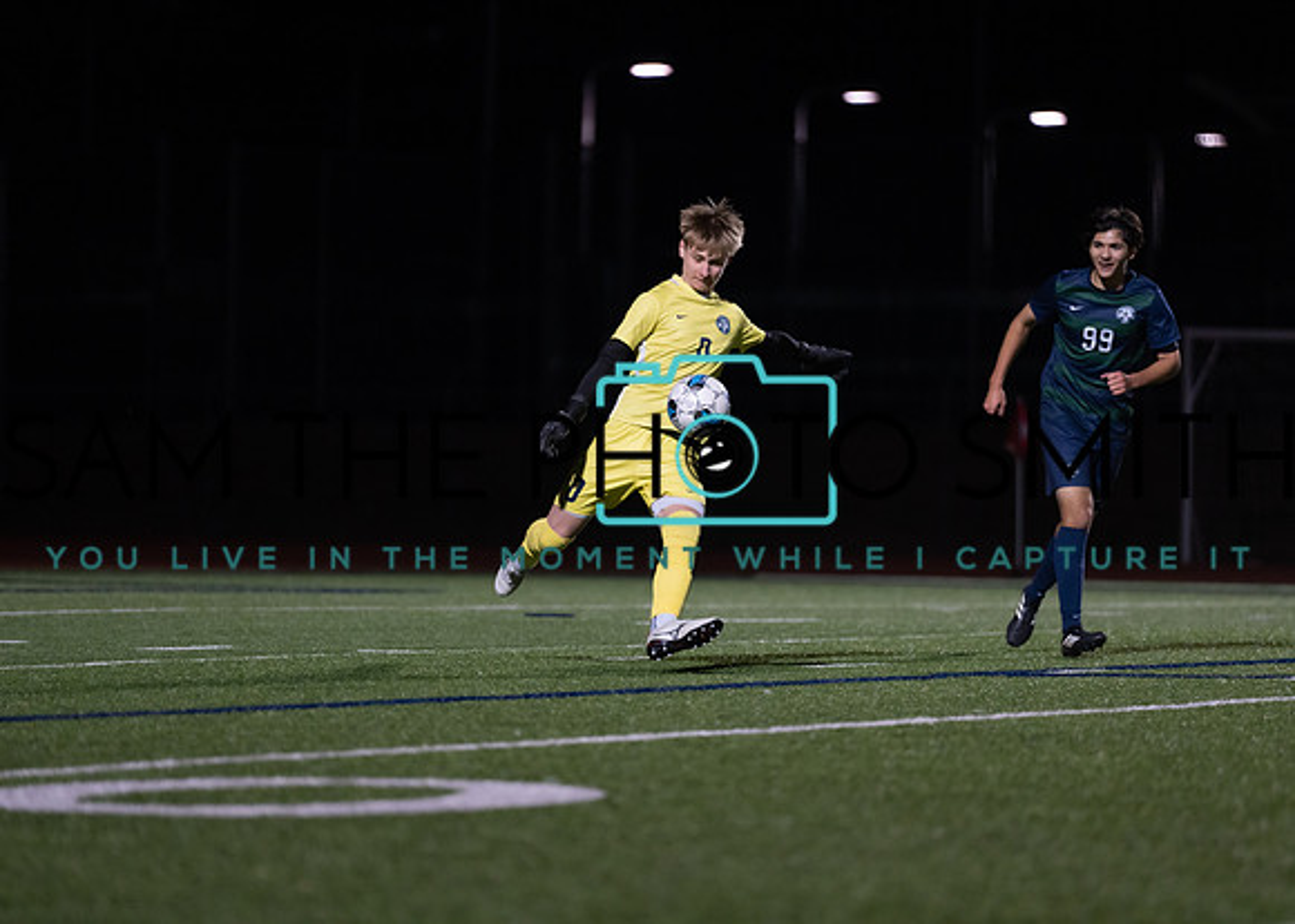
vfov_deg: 6.9
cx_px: 648
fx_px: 7706
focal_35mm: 210
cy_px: 462
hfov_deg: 9.6
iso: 2500
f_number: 2.8
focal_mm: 200
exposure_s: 1/1000
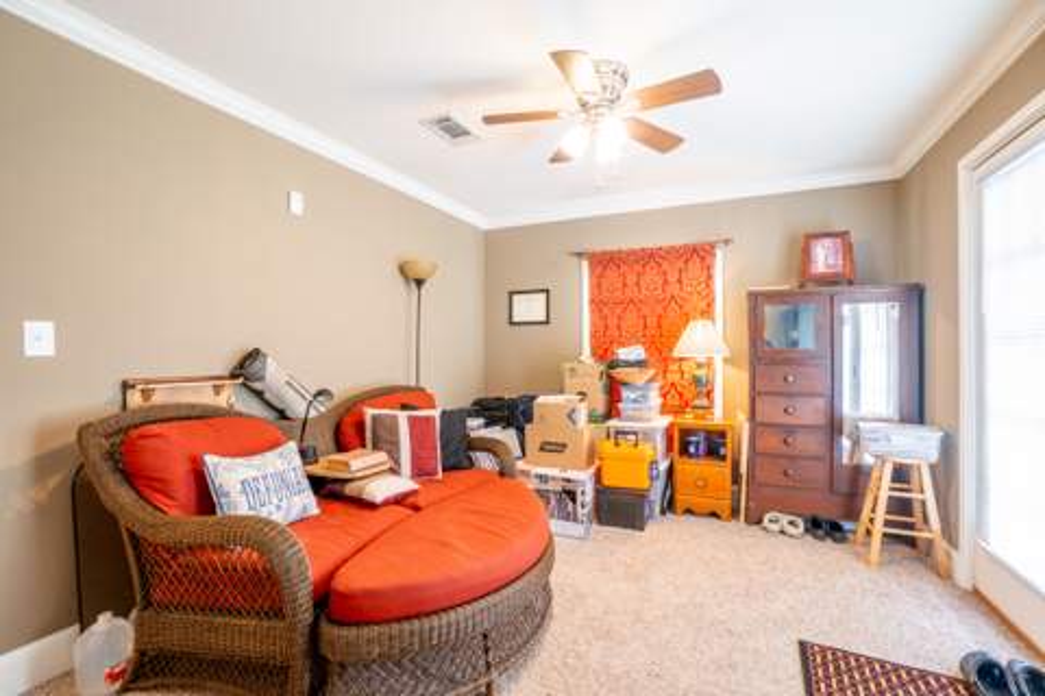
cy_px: 348
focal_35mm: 15
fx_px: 435
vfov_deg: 77.3
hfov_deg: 100.4
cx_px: 522
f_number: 8
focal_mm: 10
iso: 100
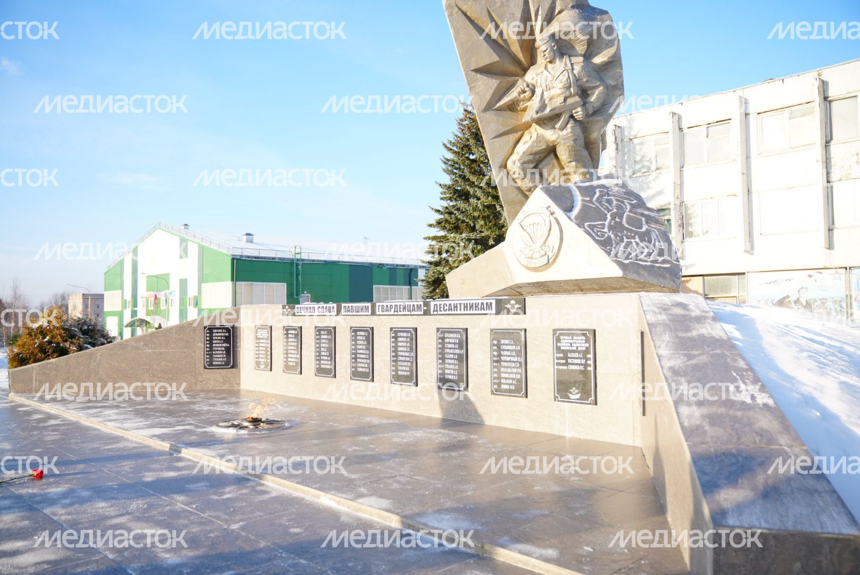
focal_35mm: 29
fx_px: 693
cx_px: 430
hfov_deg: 63.6
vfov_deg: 45.0
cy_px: 288
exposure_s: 1/8000
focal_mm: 29
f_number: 2.8
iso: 1600
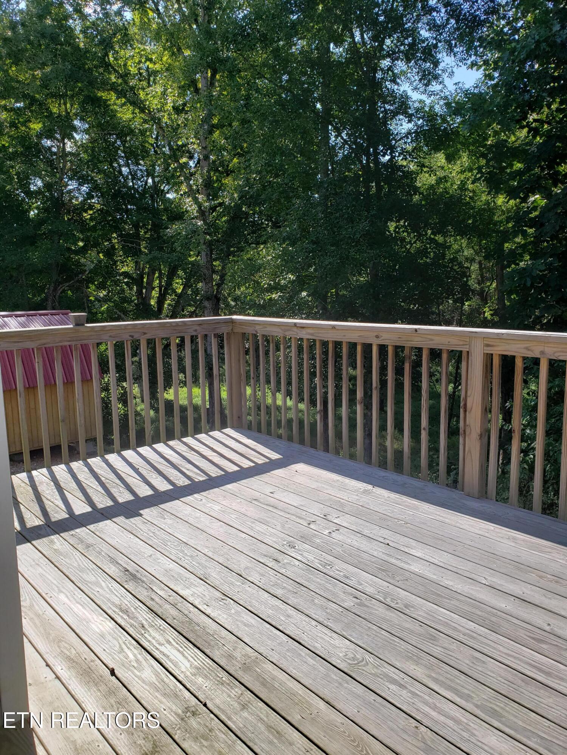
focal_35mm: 26
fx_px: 568
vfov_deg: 67.3
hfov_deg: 53.1
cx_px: 284
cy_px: 378
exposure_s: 1/1517
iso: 50
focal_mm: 4.3
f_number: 2.4
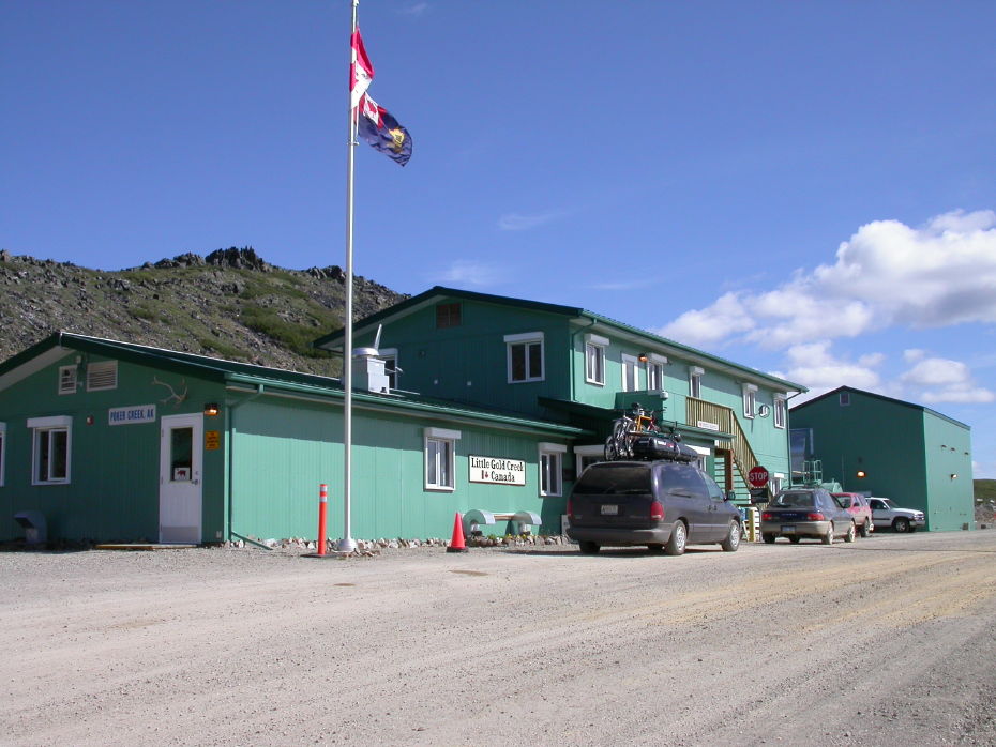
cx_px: 498
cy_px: 374
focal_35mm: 40
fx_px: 1151
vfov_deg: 36.0
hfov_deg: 46.8
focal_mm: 8.4
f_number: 7.6
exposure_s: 1/422
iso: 100
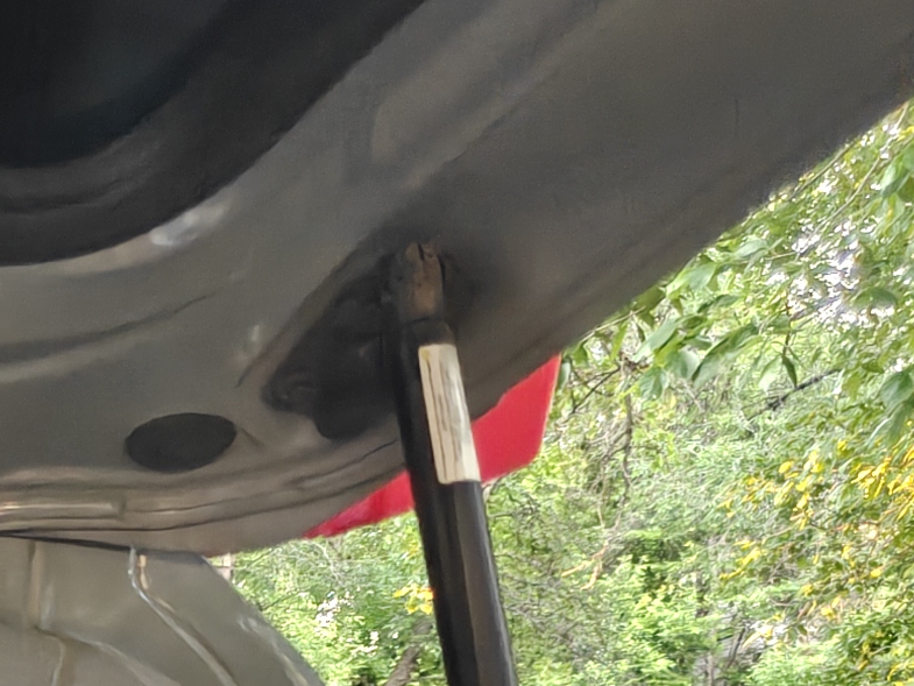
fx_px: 3169
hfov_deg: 12.6
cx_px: -1322
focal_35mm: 120
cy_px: 1442
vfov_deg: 11.0
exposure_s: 1/116
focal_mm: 6.06
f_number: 1.6
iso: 2000
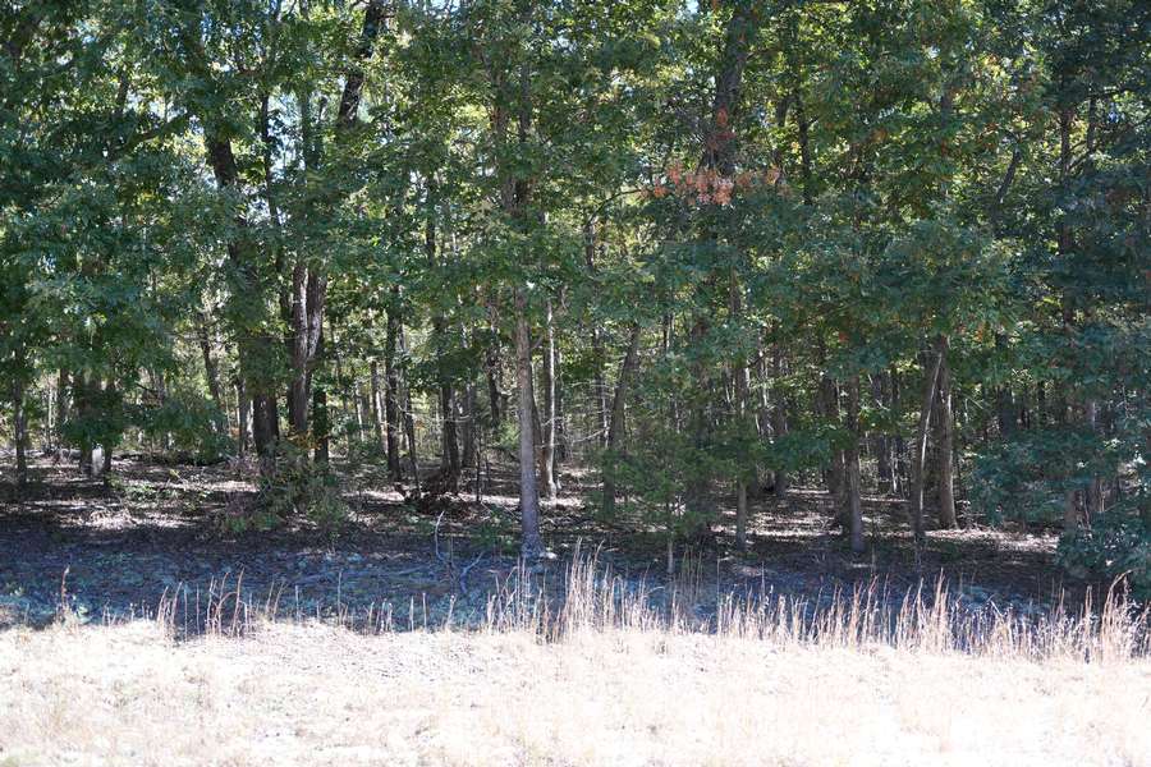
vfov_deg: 43.0
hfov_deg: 61.2
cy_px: 384
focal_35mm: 30
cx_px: 576
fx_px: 973
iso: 250
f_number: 1.8
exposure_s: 1/40
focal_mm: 20.3
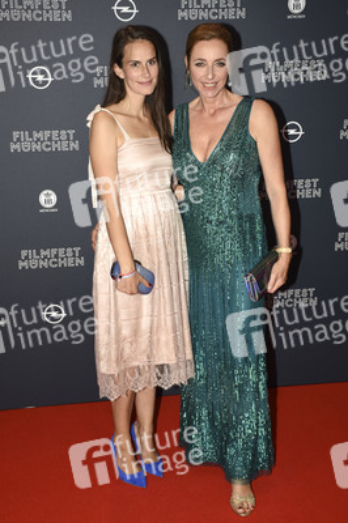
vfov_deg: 37.9
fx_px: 763
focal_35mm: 52
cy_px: 262
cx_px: 174
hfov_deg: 25.7
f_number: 4.5
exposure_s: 1/160
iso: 160
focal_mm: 35
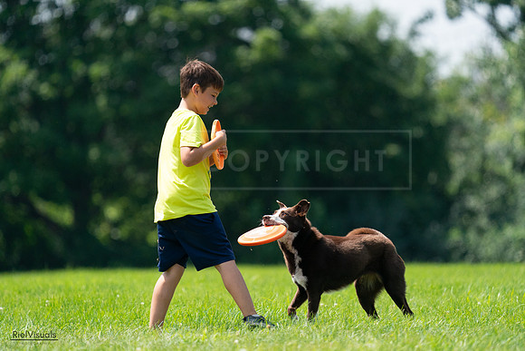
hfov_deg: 4.4
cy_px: 176
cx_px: 262
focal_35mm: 467
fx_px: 6812
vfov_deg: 2.9
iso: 1600
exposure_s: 1/4000
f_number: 6.3
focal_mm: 467
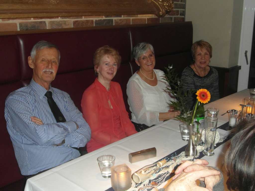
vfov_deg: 35.1
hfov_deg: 45.8
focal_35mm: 41
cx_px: 128
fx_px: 302
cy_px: 96
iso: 240
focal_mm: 6.8
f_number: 3.6
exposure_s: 1/45
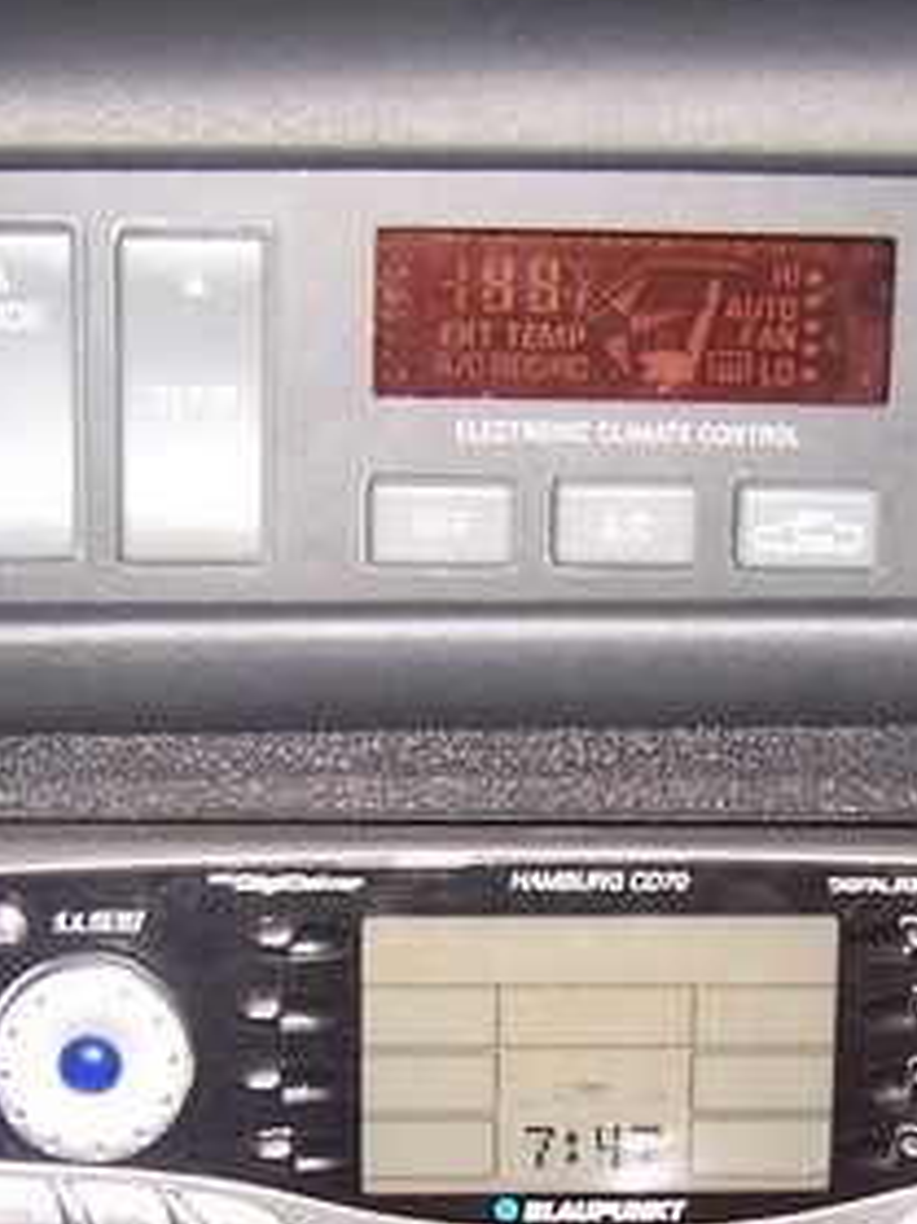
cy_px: 1117
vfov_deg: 18.1
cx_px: 579
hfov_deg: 13.8
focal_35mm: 107
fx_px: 3782
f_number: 3
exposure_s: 1/60
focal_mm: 6
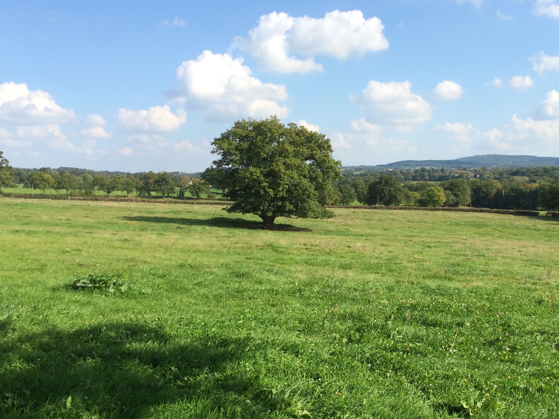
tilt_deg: -5.9
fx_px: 598
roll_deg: +0.3
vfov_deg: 38.6
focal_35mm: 37
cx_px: 333
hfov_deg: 49.9
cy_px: 231
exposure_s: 1/1580
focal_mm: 4.15
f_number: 2.2
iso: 32
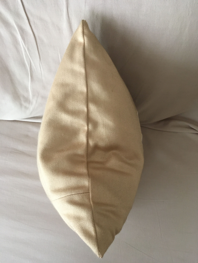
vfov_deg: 61.7
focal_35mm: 29
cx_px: 99
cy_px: 132
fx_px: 221
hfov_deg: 48.2
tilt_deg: -84.3
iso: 200
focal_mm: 4.15
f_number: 2.2
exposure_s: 1/33
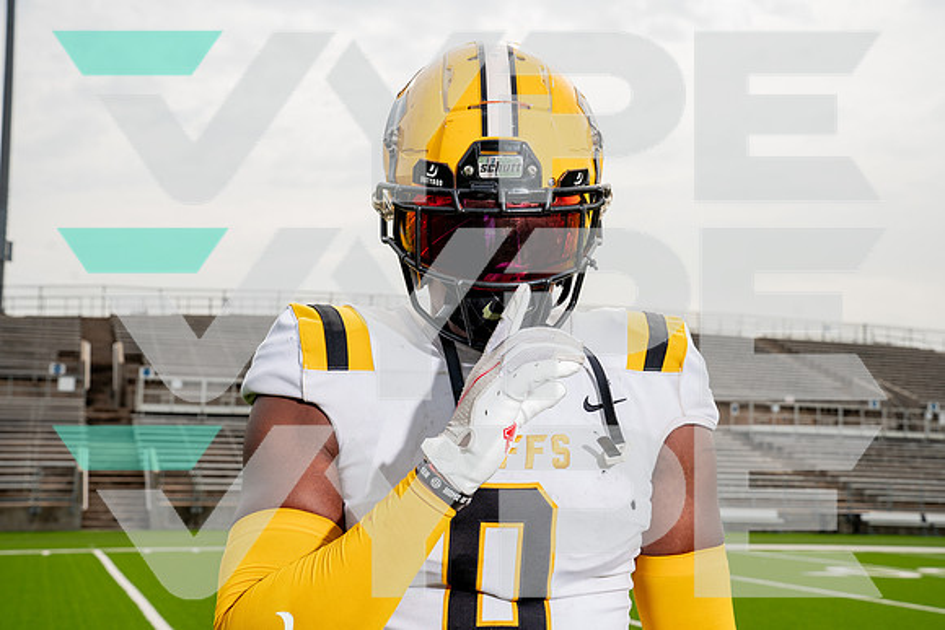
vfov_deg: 28.7
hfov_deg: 41.9
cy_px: 315
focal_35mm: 47
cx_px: 472
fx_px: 1234
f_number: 8
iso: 100
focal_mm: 47
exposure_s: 1/250
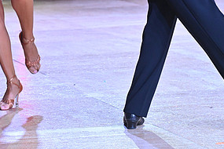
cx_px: 77
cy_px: -49
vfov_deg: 5.6
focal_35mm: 244
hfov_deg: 8.4
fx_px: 1518
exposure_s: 1/400
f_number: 7.1
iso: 4000
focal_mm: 120
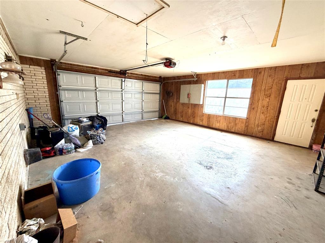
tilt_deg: -10.1
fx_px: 131
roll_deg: -1.8
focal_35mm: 14
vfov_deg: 85.7
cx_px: 162
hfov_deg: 102.1
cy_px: 122
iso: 160
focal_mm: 2.22
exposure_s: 1/121
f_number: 2.2
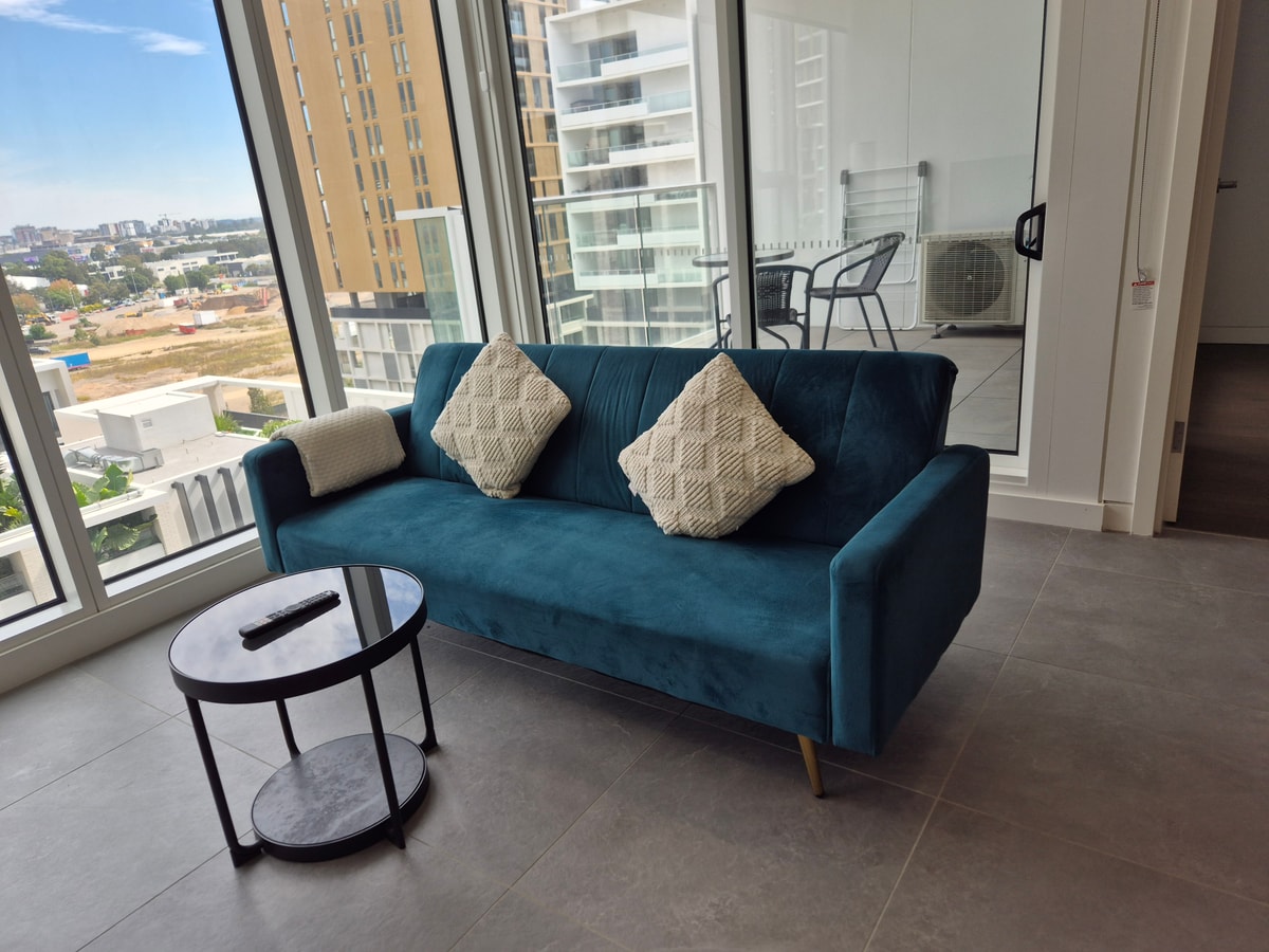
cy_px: 476
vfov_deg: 58.9
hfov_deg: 73.9
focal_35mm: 23
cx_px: 634
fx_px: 843
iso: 25
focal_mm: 5.4
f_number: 1.8
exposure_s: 1/664
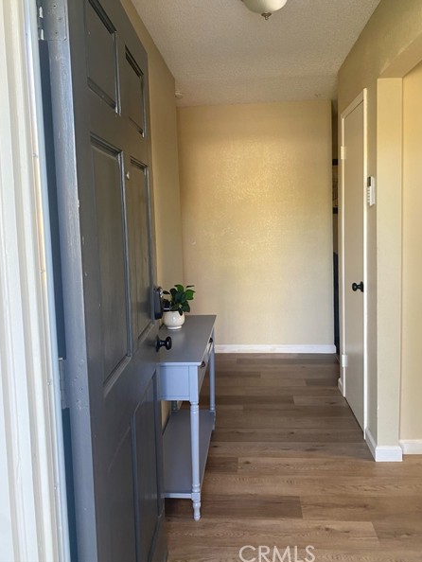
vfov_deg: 63.4
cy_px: 265
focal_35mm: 28
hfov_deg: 49.8
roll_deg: +0.4
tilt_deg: -4.0
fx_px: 455
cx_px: 212
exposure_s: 1/60
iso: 80
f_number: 1.8
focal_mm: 4.25
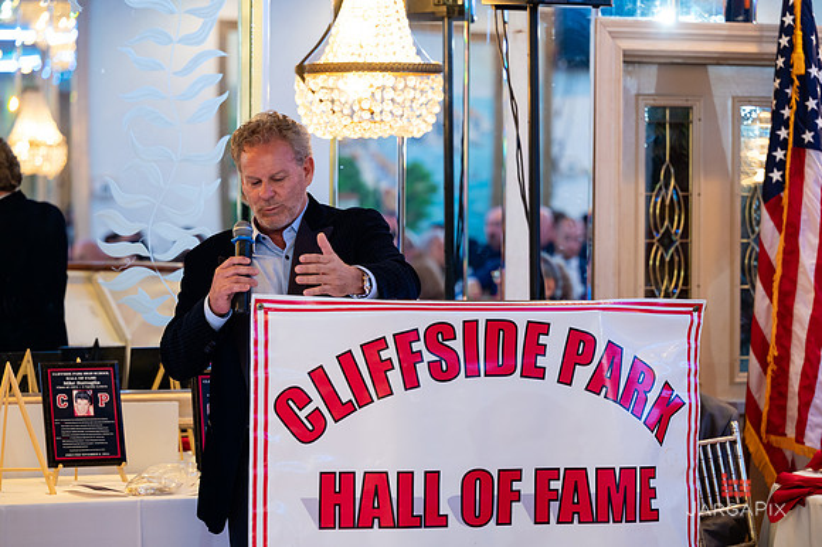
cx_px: 432
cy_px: 259
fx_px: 2834
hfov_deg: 16.5
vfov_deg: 11.0
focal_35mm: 124
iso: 1250
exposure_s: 1/125
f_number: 3.2
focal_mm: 115
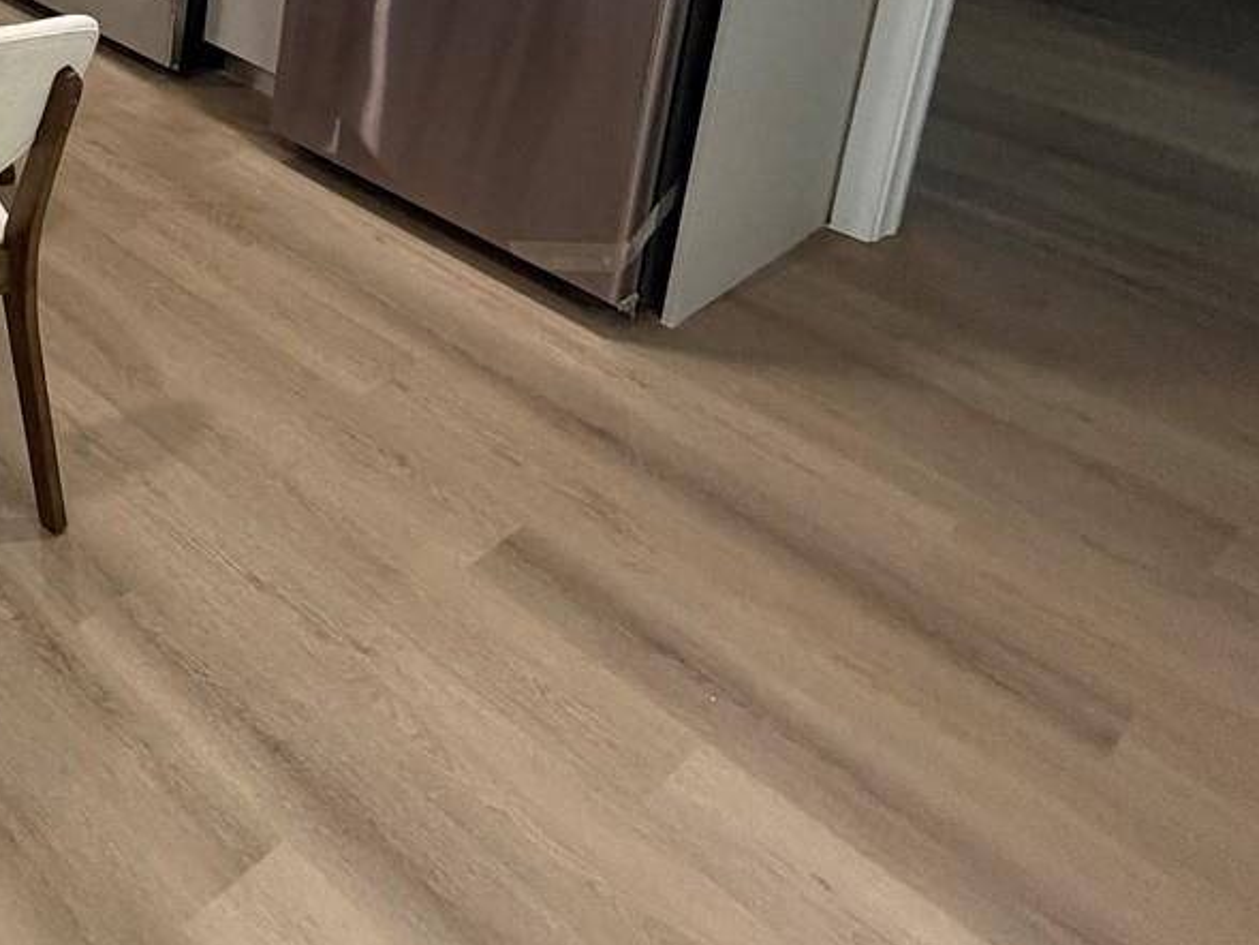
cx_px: -308
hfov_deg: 36.0
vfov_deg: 30.3
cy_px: -269
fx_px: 1382
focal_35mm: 38
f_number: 2.2
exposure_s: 1/60
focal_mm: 2.22
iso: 400
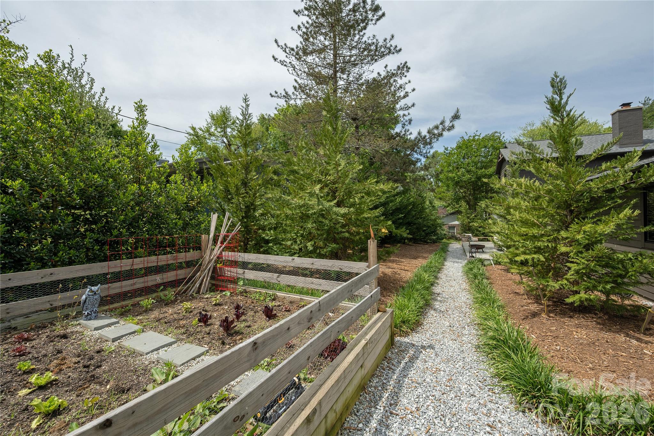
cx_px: 327
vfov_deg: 81.2
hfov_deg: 104.3
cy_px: 218
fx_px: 254
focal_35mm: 14
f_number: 7.1
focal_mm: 14
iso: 250
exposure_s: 1/1250
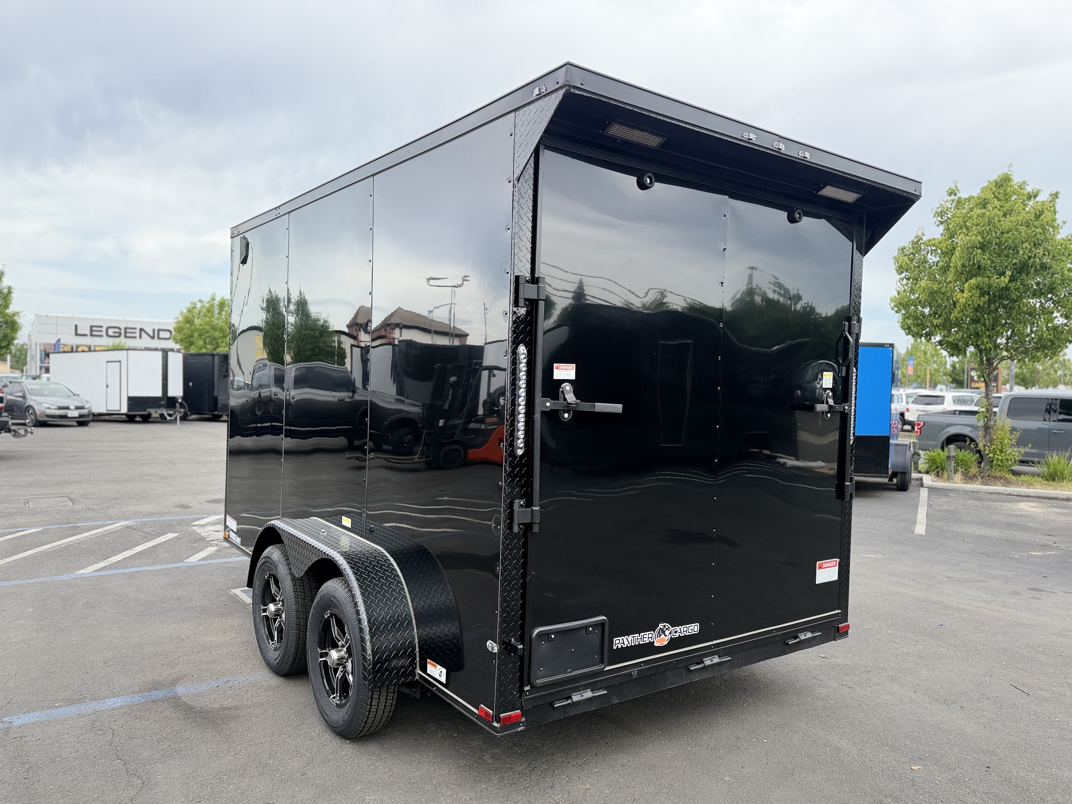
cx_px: 539
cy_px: 404
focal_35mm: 25
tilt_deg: -0.7
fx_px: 774
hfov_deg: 69.4
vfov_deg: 54.9
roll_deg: -1.4
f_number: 1.78
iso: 100
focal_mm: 6.76
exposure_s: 1/1653
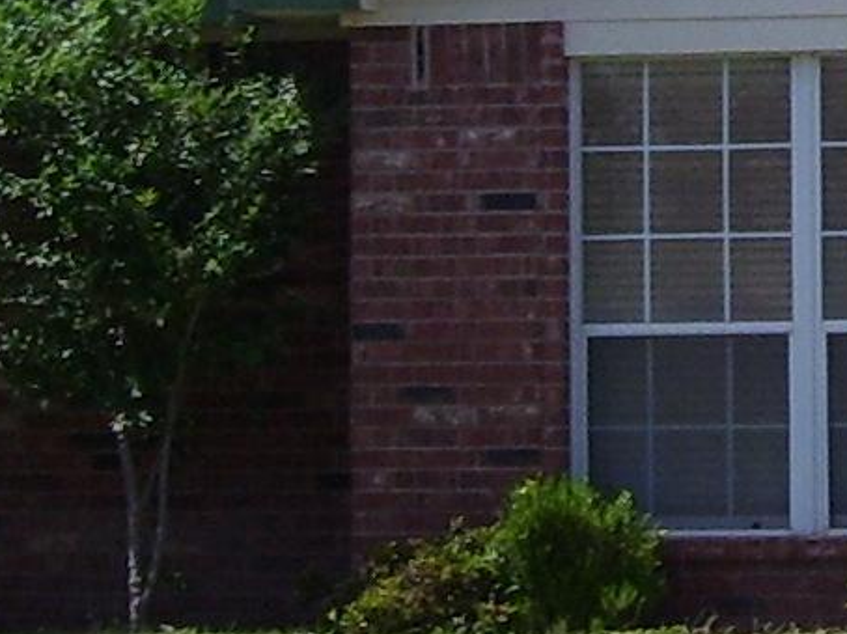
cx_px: 888
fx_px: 5136
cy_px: 0
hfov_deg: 9.4
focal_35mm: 210
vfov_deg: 7.0
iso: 80
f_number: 4.8
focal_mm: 6
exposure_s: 1/750
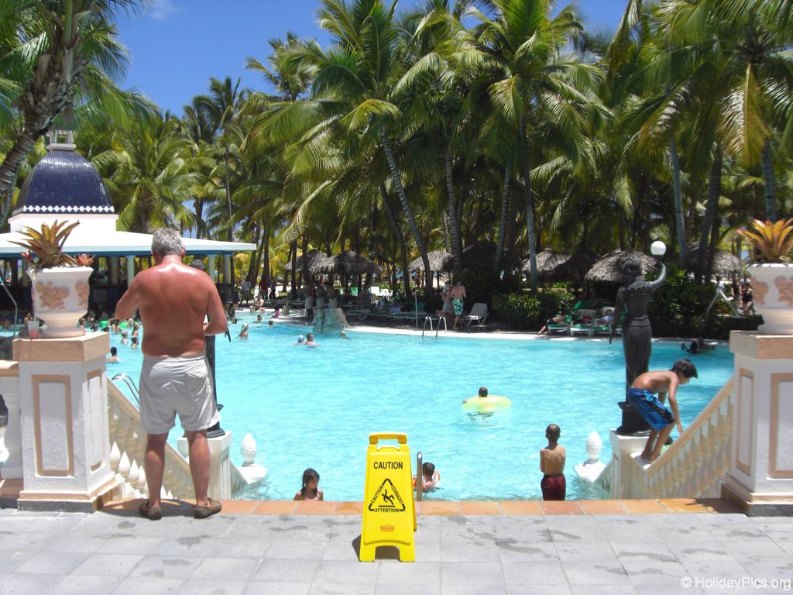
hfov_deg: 49.0
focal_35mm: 38
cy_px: 298
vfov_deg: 37.7
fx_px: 871
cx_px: 396
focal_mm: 6.2
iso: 64
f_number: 8
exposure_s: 1/160
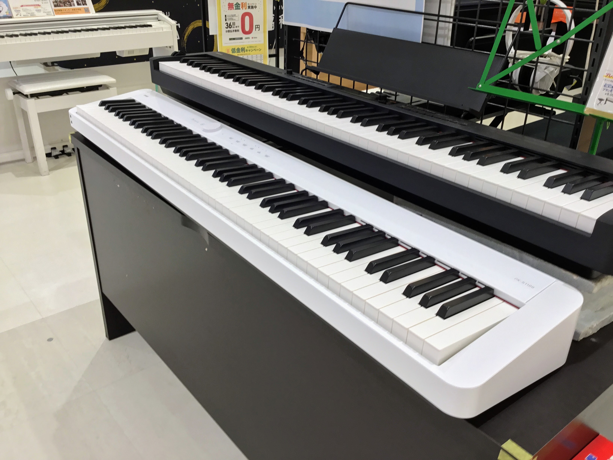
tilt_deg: -26.2
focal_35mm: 31
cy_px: 230
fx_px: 549
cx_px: 306
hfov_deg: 58.4
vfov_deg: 45.4
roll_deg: -1.4
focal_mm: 3.3
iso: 32
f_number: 2.4
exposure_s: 1/30
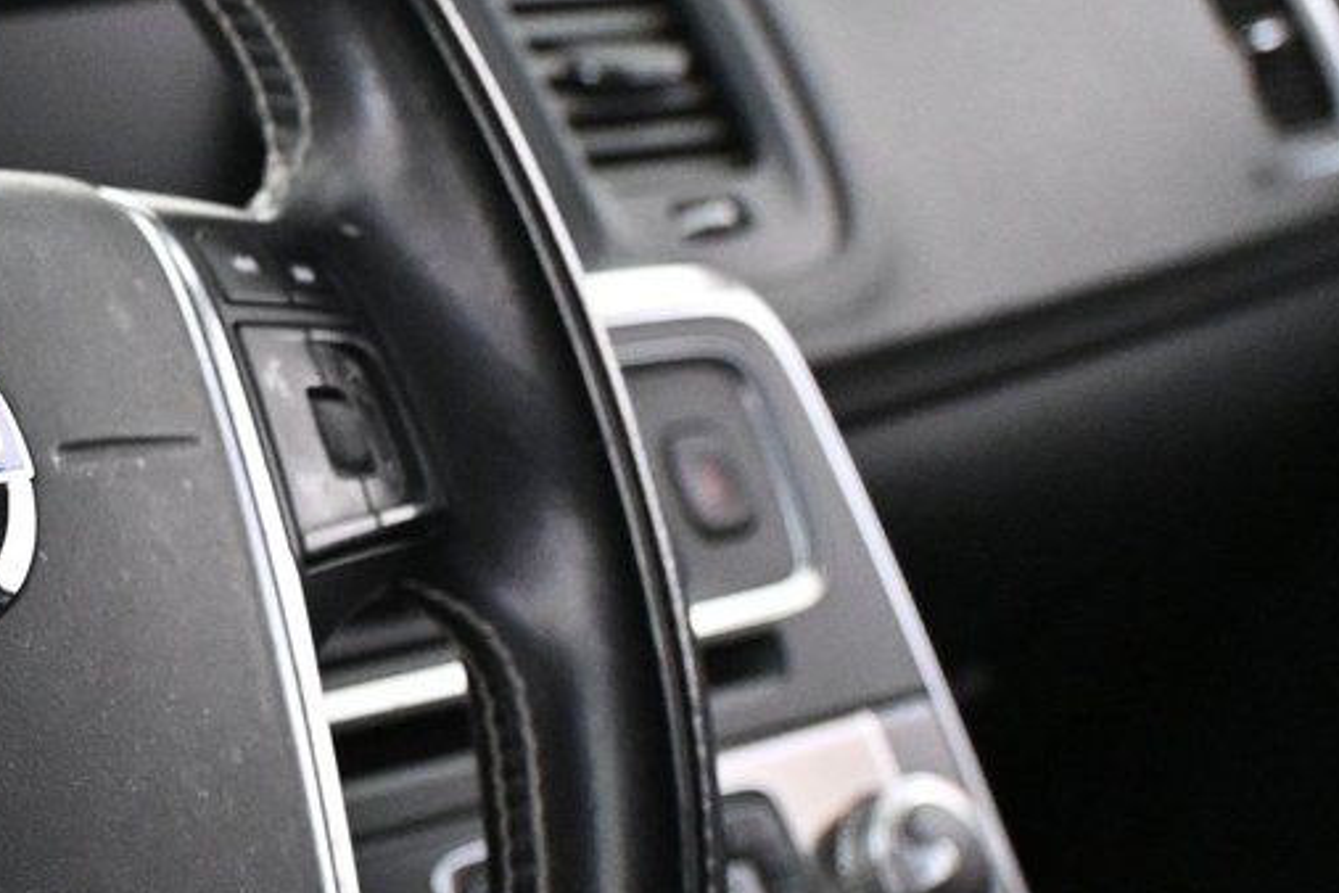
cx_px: -518
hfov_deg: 16.3
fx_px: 4366
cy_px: 613
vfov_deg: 11.7
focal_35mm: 117
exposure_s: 1/30
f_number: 4.2
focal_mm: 24.5
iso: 4000
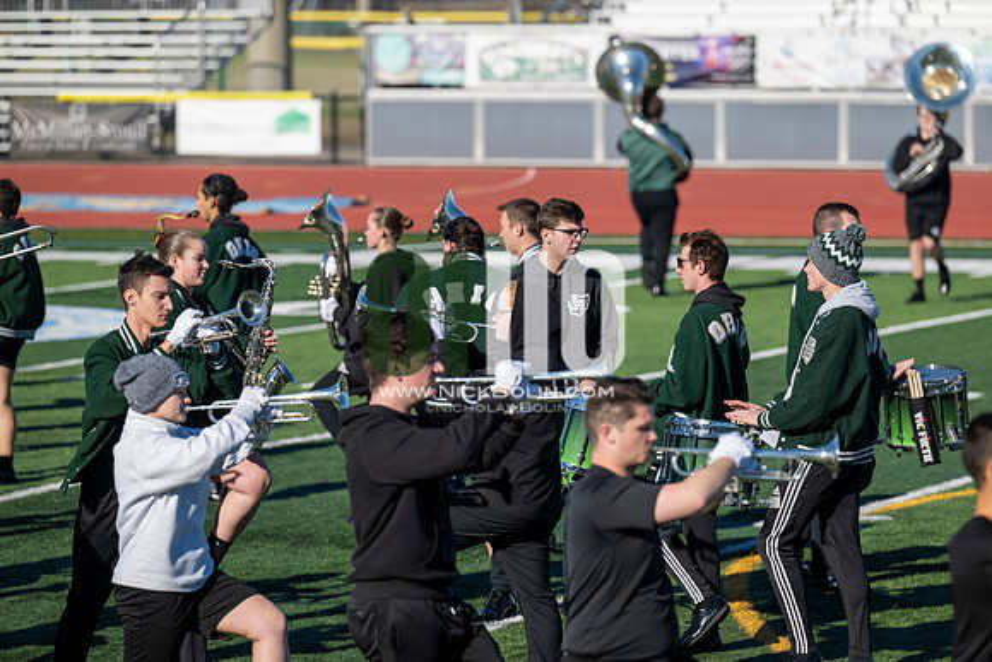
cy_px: 331
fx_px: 5512
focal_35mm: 200
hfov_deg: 10.3
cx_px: 496
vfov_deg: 6.9
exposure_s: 1/2000
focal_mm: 200
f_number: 4
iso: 160
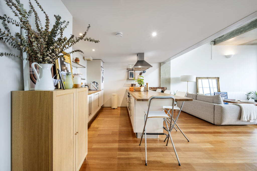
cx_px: 128
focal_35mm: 14
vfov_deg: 81.1
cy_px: 86
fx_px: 100
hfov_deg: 104.3
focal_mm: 14
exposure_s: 1/4
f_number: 10
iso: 400
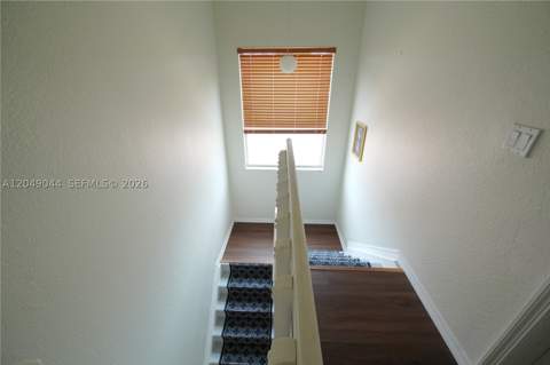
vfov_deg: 83.1
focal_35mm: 14
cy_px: 182
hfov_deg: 106.3
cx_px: 275
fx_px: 206
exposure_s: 1/50
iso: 1000
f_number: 5.6
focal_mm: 9
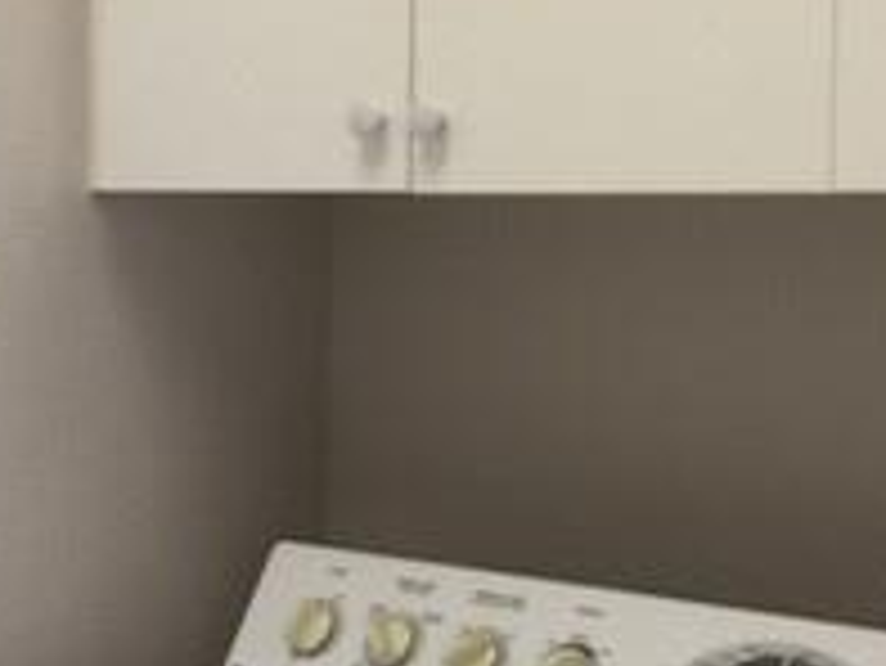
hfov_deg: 20.6
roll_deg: -1.1
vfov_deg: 15.7
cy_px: 382
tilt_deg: -2.7
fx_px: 2407
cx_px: 153
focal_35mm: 94
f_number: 2.2
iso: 40
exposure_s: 1/30
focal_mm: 4.15
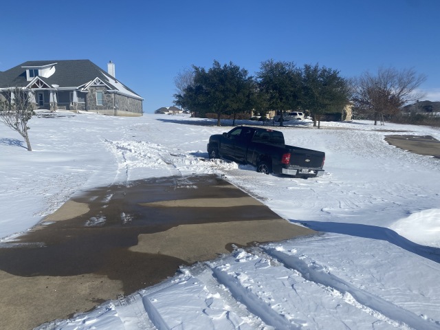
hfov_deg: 67.3
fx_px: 330
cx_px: 220
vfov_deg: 53.1
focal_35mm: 26
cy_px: 165
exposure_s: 1/8197
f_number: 1.8
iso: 32
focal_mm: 4.25
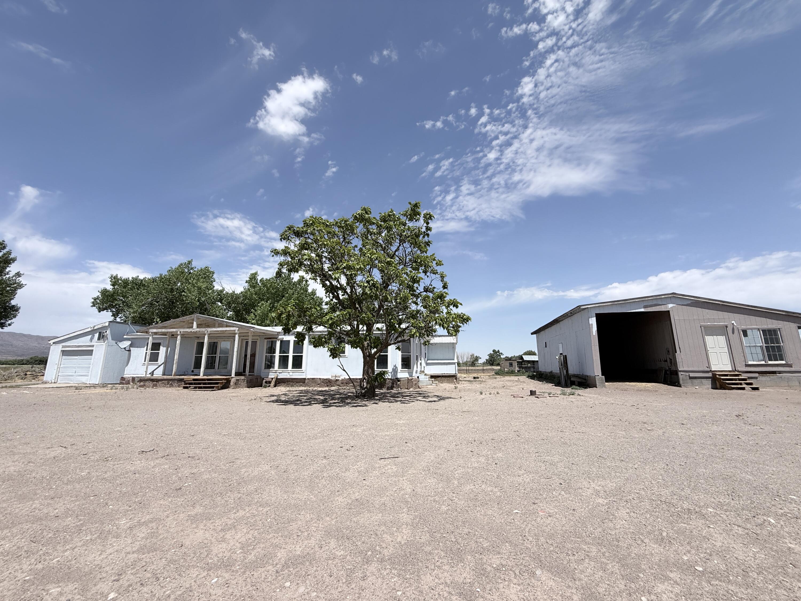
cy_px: 300
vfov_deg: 85.7
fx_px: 324
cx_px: 400
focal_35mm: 14
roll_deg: -0.3
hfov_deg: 102.1
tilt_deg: +12.0
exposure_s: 1/2976
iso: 50
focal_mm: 2.22
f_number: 2.2
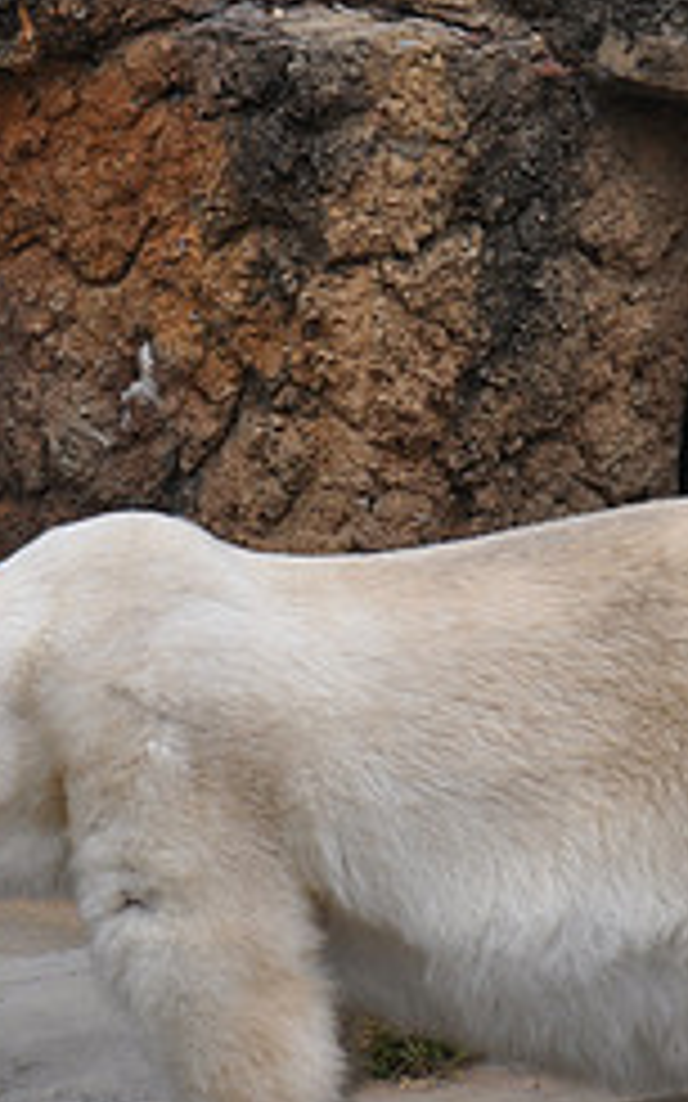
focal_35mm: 560
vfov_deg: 3.8
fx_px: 16816
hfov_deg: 2.3
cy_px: 803
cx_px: 481
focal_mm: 155
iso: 320
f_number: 5.6
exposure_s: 1/800
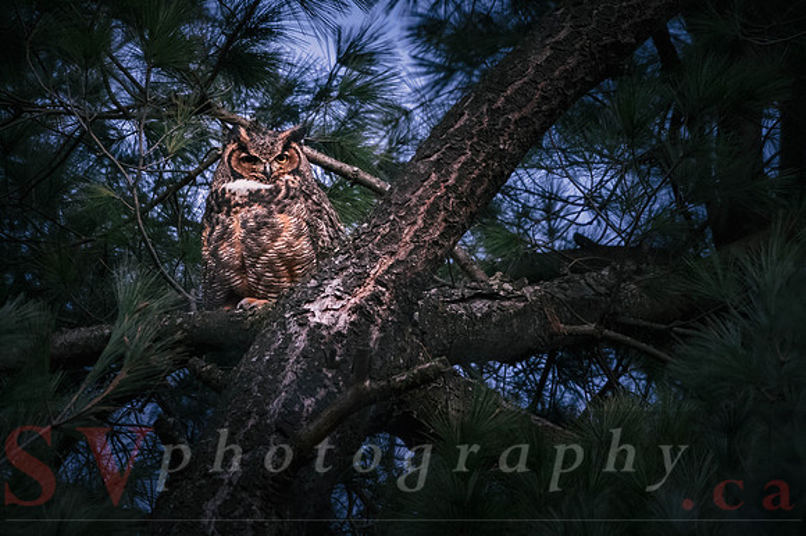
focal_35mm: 803
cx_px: 533
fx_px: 17958
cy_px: 239
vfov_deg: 1.7
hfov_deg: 2.6
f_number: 5.6
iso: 3200
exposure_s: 1/50
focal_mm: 380
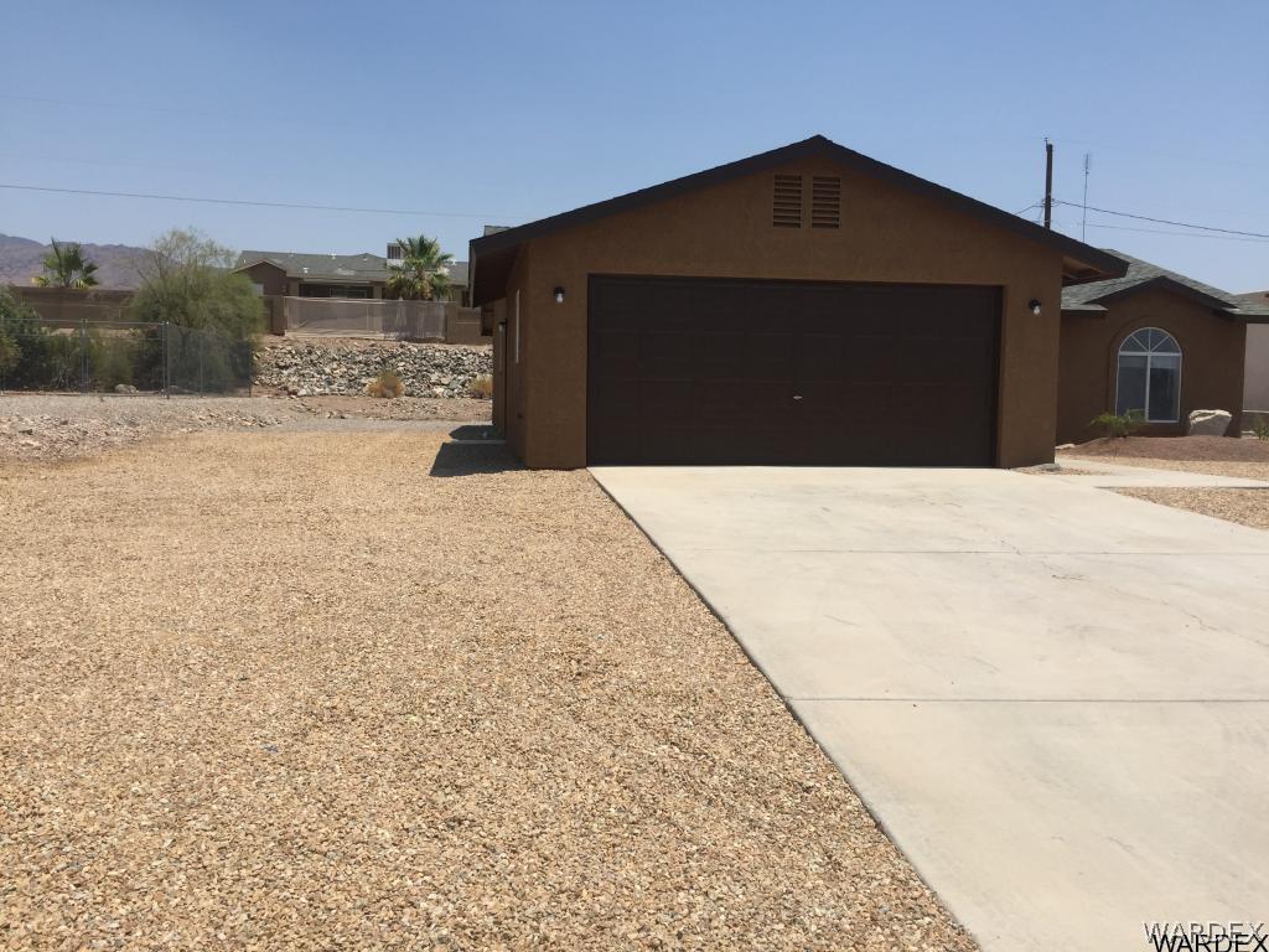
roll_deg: -1.2
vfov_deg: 48.2
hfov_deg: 61.7
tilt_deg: -4.2
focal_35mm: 29
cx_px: 634
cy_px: 476
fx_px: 1063
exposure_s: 1/3300
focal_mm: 4.15
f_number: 2.2
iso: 32
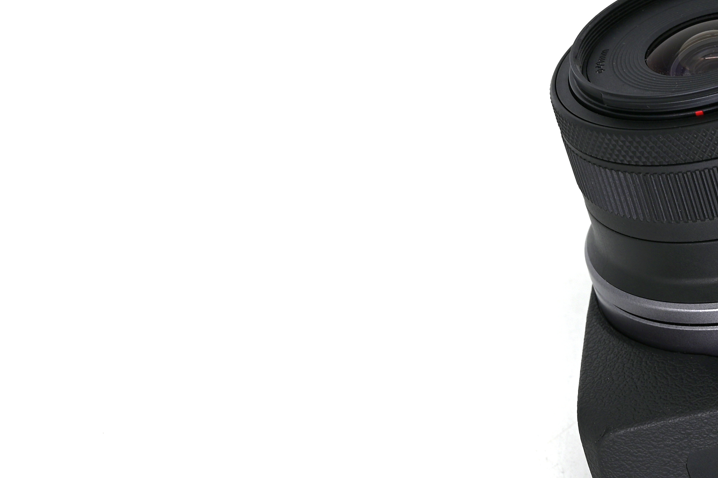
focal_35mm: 118
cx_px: 814
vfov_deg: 11.6
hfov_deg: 16.8
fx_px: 2352
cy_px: 278
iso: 100
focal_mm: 50
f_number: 10
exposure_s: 1/60
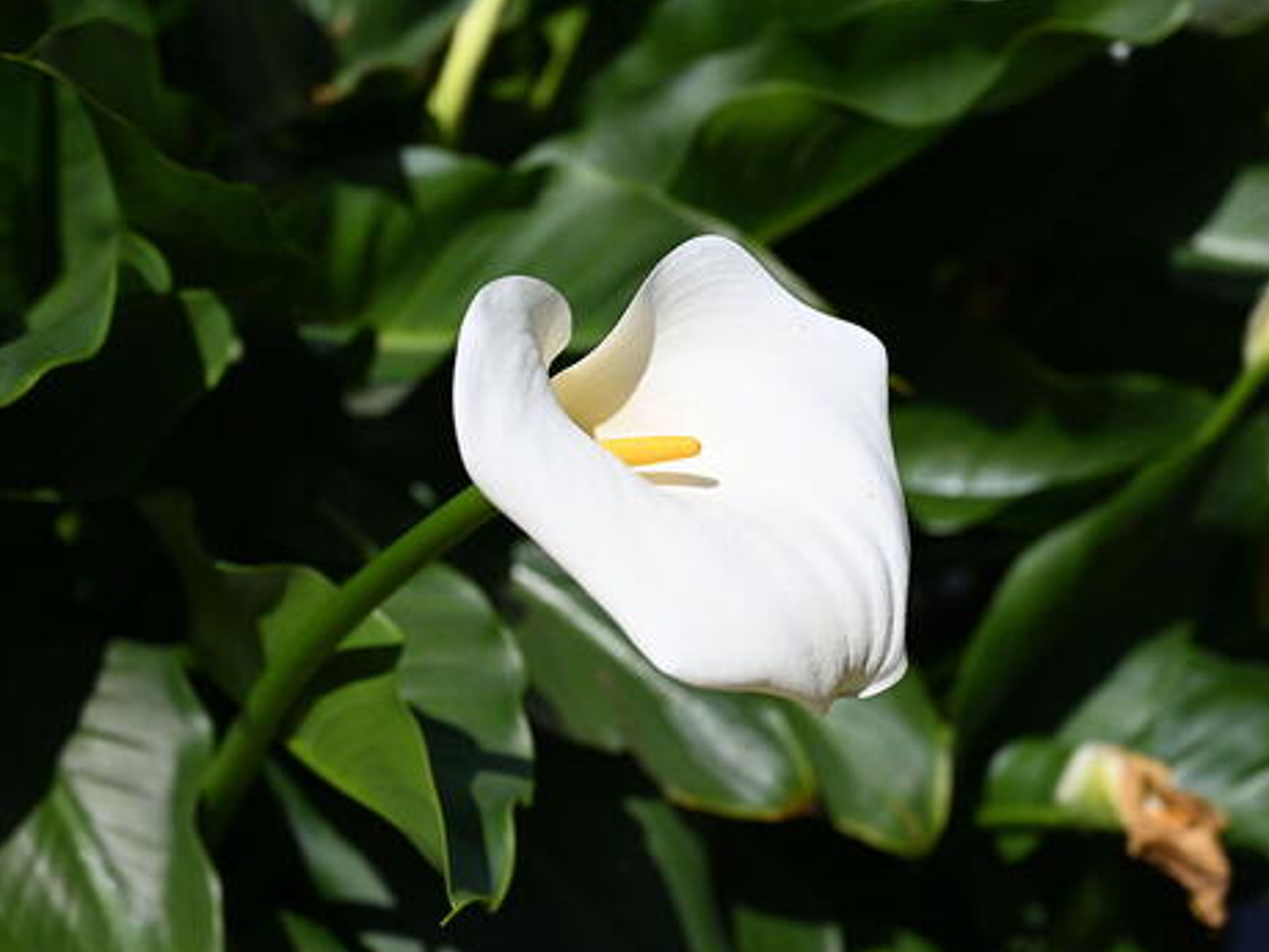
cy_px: 524
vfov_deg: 21.3
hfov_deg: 28.2
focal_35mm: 69
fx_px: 2529
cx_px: 646
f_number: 4
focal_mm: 55
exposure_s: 1/1600
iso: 100
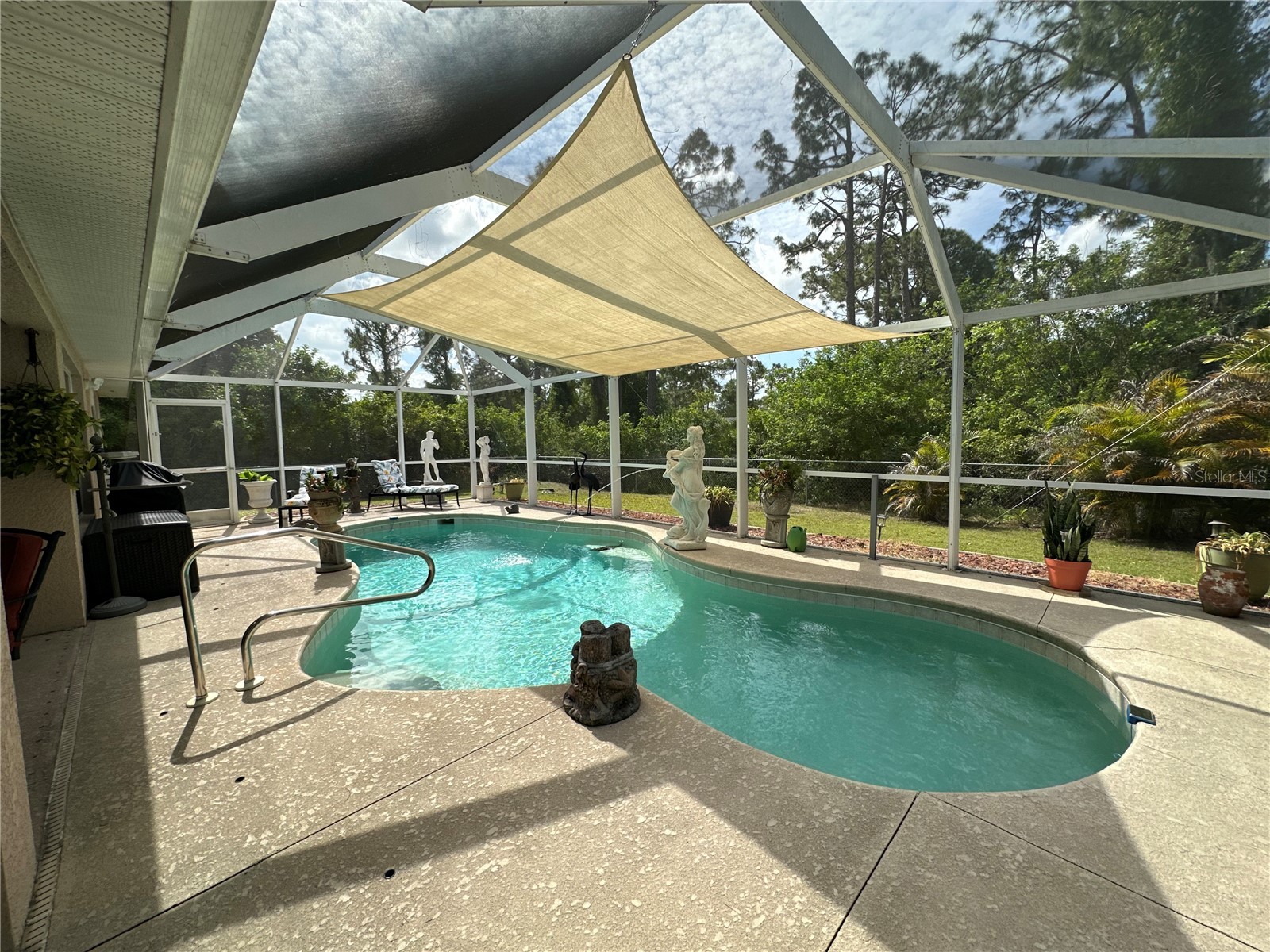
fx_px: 514
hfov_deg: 102.1
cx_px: 635
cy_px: 476
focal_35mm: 14
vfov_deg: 85.7
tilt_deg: -4.7
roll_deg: +0.5
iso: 50
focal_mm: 2.22
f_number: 2.2
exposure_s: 1/1014
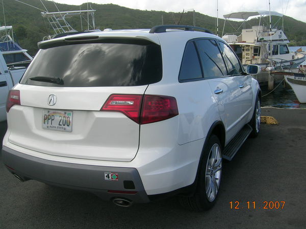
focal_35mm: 35
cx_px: 153
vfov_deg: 40.7
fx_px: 309
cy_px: 114
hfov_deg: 52.6
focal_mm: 5.4
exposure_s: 1/289
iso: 50
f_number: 4.8
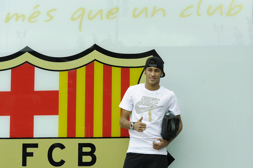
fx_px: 492
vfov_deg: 19.4
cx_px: 126
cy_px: 84
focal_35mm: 70
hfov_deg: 28.9
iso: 400
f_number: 4.5
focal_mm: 70
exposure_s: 1/1000
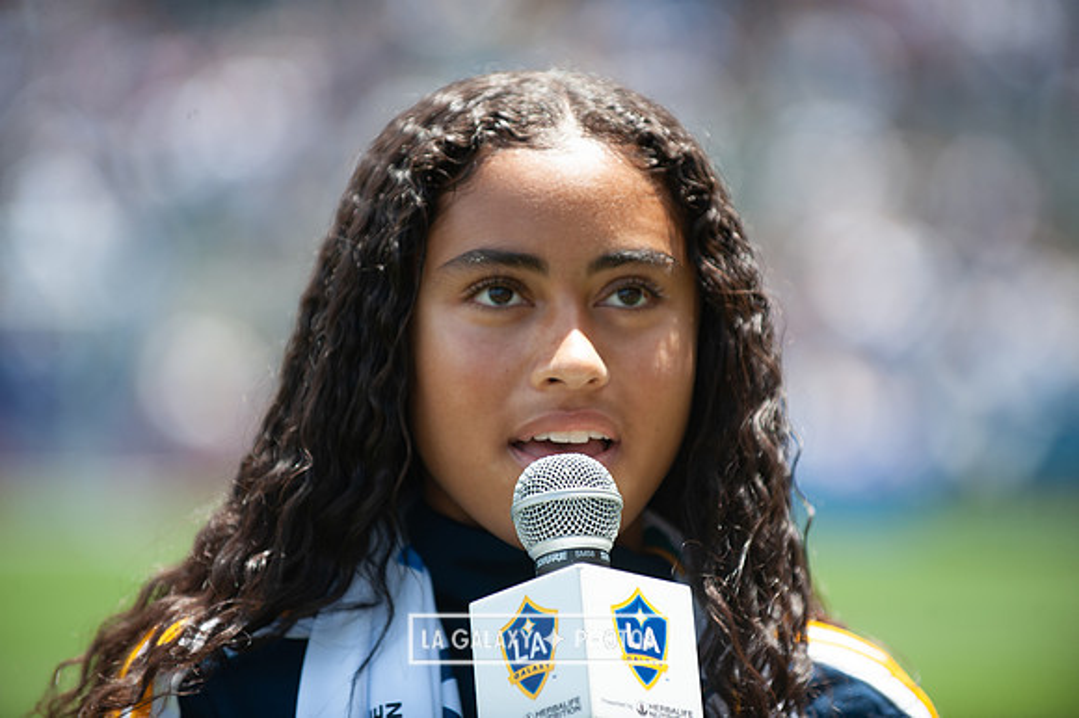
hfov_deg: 10.3
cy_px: 359
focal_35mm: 200
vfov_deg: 6.9
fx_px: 5991
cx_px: 540
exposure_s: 1/800
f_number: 3.5
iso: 200
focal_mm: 200
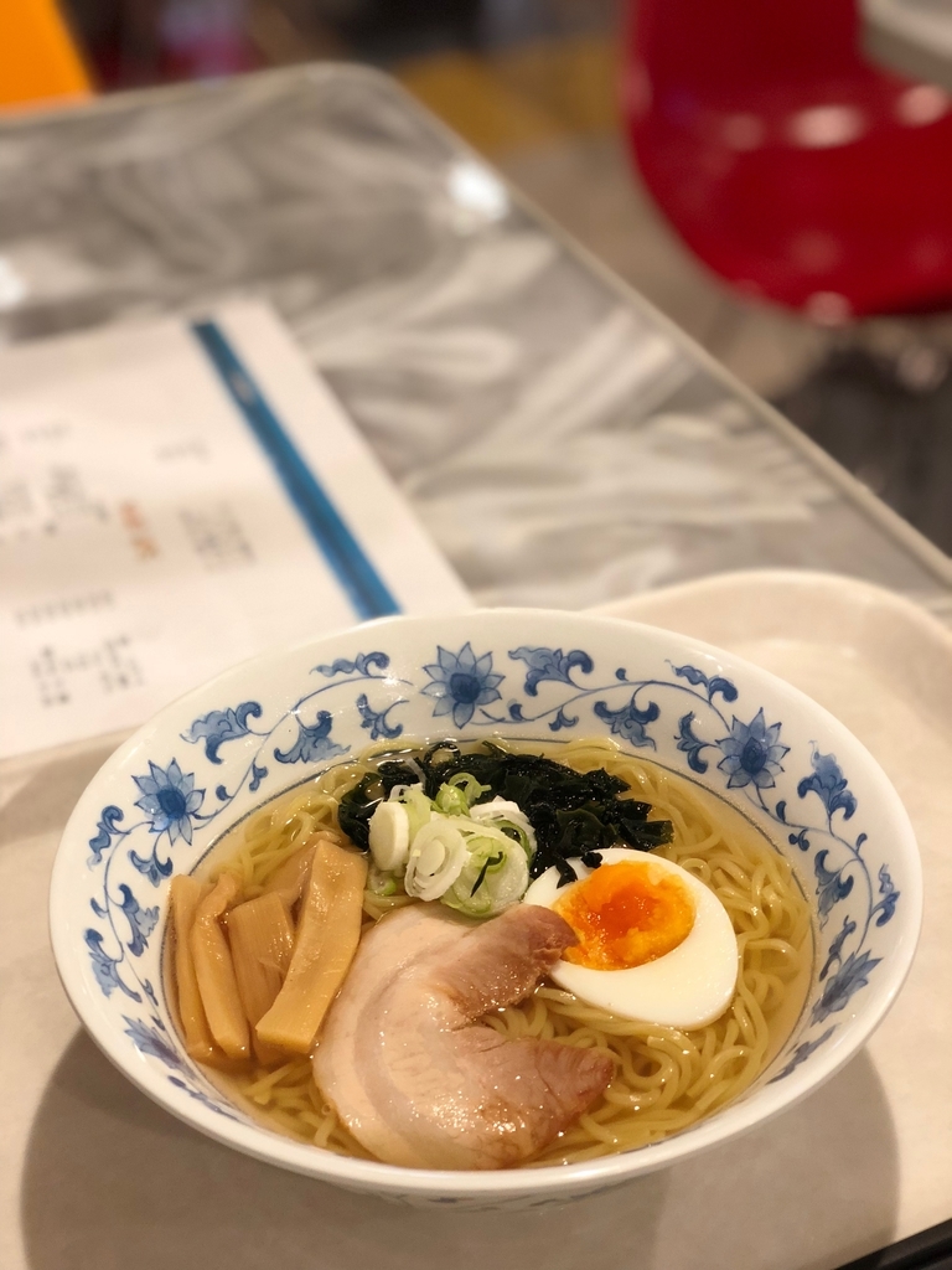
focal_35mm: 52
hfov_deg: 28.0
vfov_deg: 36.8
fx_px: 1907
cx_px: 476
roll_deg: +2.4
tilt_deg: -32.4
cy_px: 635
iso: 100
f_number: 2.4
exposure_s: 1/40
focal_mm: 6
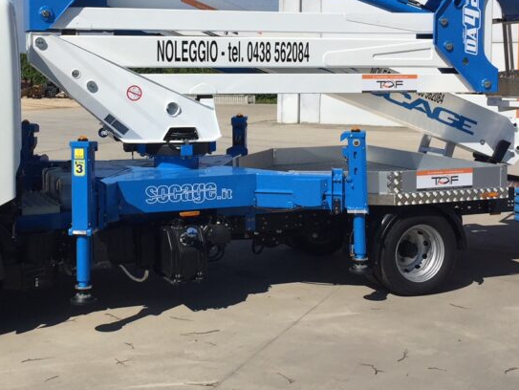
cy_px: 116
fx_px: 825
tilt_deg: -2.8
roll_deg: -1.4
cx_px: 197
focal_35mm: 55
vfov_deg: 26.4
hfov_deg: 34.7
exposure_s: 1/4950
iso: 32
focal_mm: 4.15
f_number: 2.2
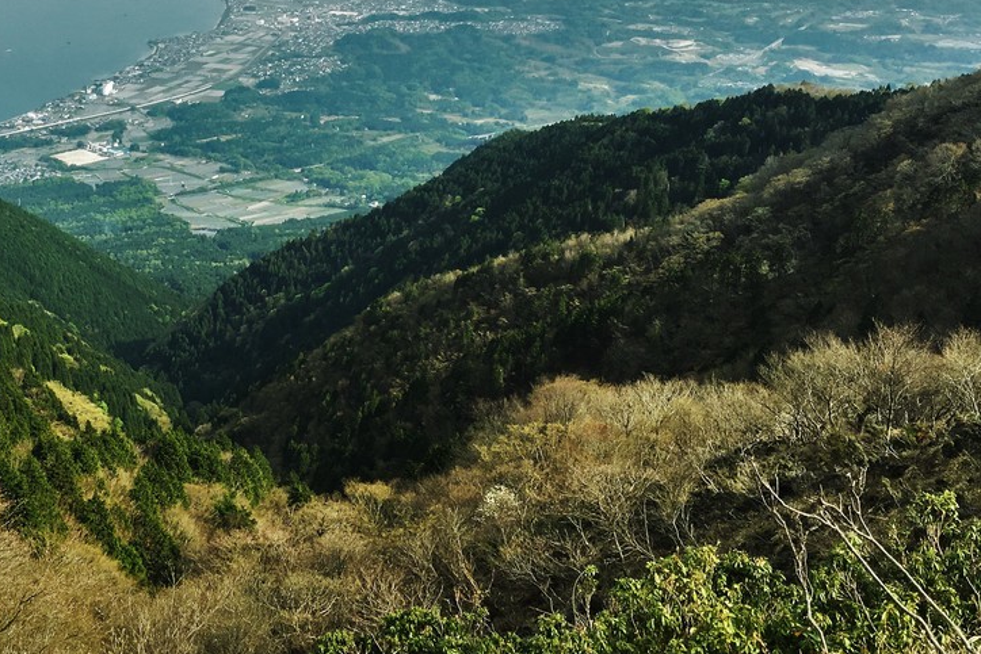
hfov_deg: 38.8
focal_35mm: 50
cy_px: 167
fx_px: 1363
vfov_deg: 26.7
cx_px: 276
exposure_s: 1/1099
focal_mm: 4.15
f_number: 2.2
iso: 25
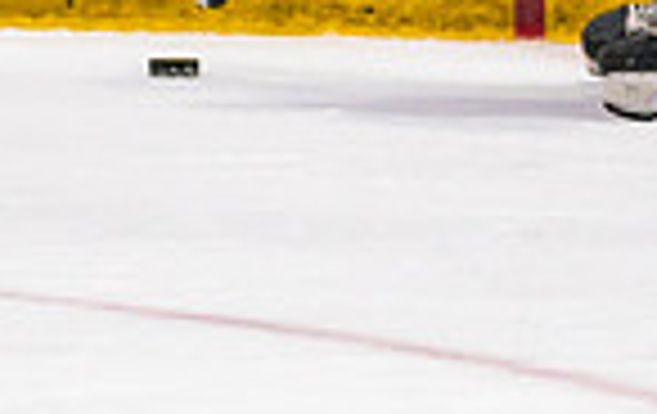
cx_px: 312
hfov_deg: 1.9
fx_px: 19562
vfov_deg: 1.2
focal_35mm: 1090
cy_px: -147
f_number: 2.8
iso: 800
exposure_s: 1/640
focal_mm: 142
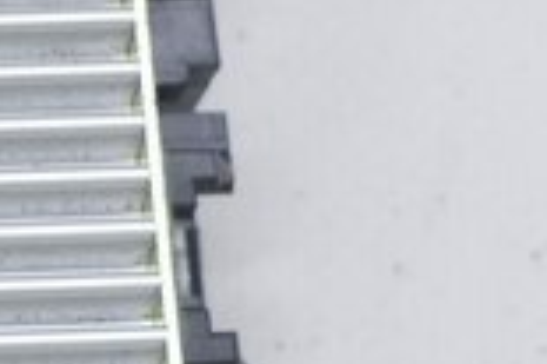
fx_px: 5115
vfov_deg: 4.1
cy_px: 178
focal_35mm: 337
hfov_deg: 5.9
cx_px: -798
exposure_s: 1/20
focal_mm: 34
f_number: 5.6
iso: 400
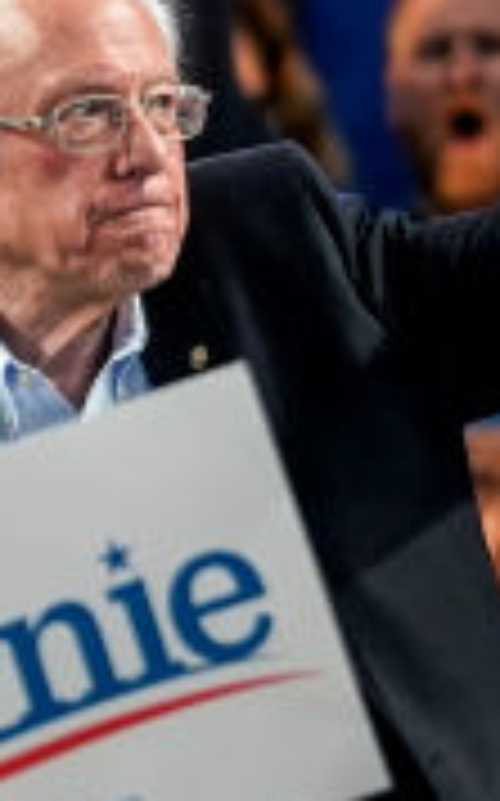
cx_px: 230
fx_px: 34329
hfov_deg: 0.8
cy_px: 916
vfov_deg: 1.3
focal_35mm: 1572
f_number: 5.6
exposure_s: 1/320
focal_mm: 268
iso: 2000
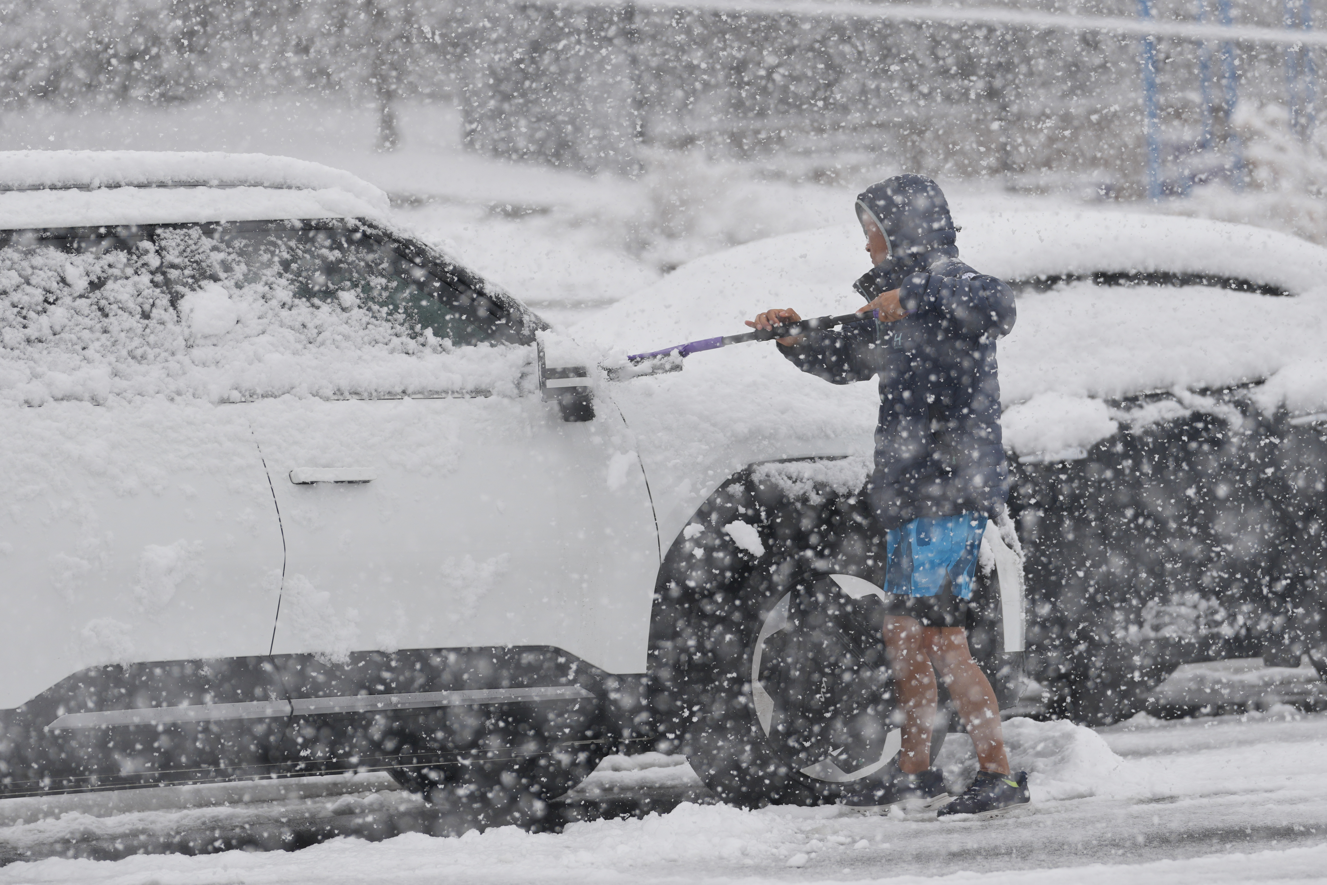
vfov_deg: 4.6
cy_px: 442
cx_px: 664
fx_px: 11057
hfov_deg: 6.9
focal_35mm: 300
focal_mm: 200
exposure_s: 1/1600
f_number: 3.2
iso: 200
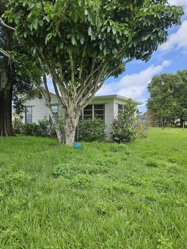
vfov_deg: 73.9
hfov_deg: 58.9
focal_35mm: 23
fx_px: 166
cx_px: 94
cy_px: 124
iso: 25
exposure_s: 1/852
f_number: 1.8
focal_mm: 5.4
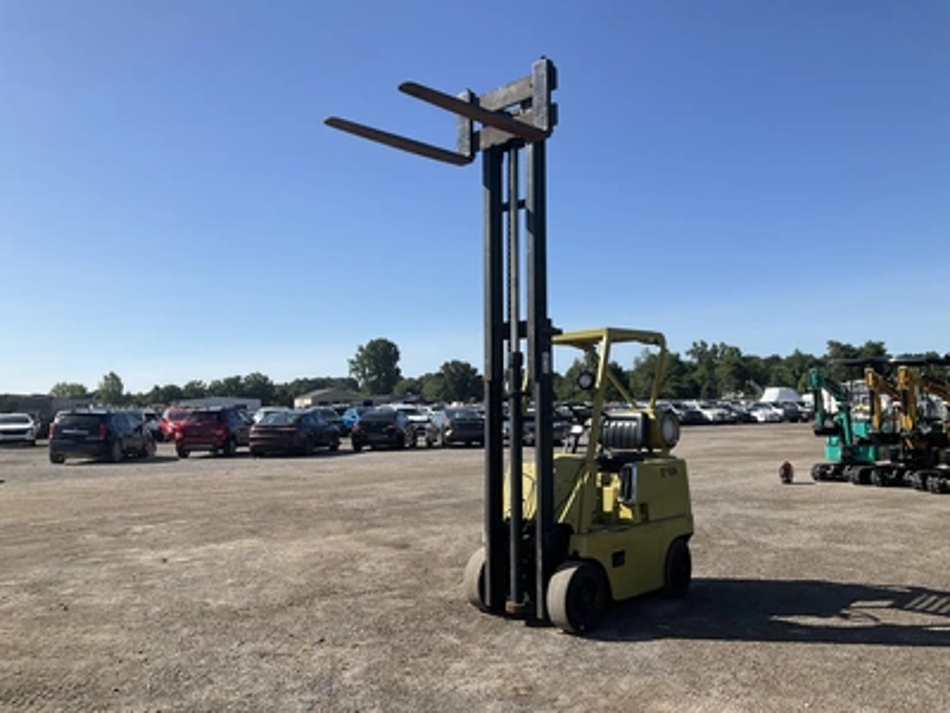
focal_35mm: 29
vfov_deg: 48.2
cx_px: 475
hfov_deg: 61.7
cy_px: 356
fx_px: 796
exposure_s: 1/1912
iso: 25
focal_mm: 3
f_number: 1.8
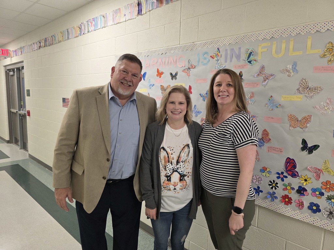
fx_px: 222
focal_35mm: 23
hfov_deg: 73.9
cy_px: 125
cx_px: 167
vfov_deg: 58.9
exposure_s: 1/180
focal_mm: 6.3
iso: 200
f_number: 1.7
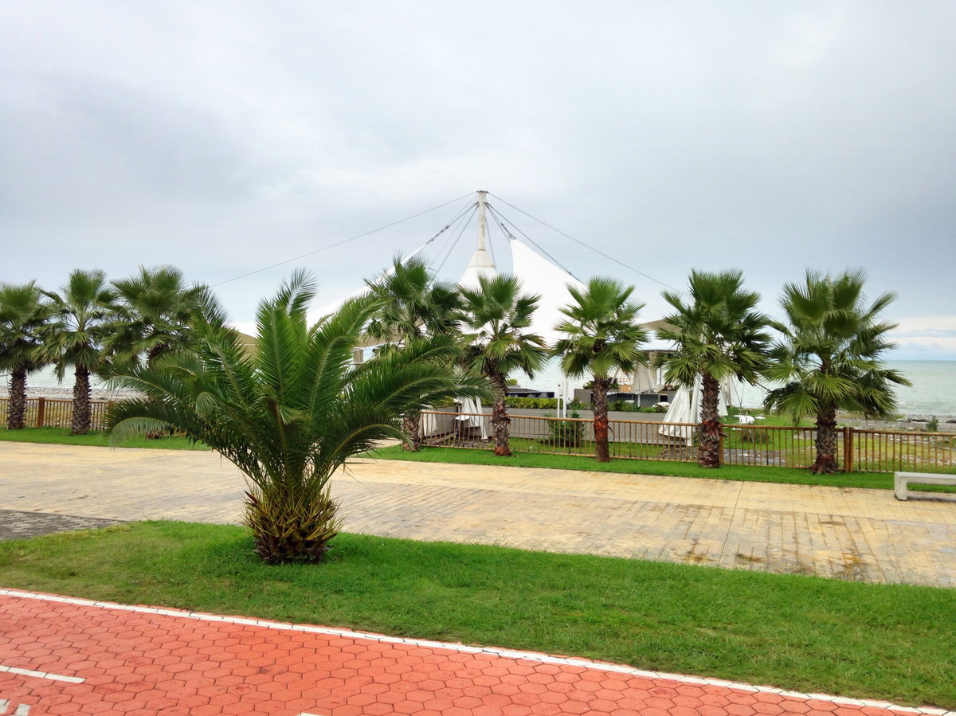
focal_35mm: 33
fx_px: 911
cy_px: 358
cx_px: 478
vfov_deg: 42.9
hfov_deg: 55.4
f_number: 2.4
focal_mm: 4.12
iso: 50
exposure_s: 1/2088
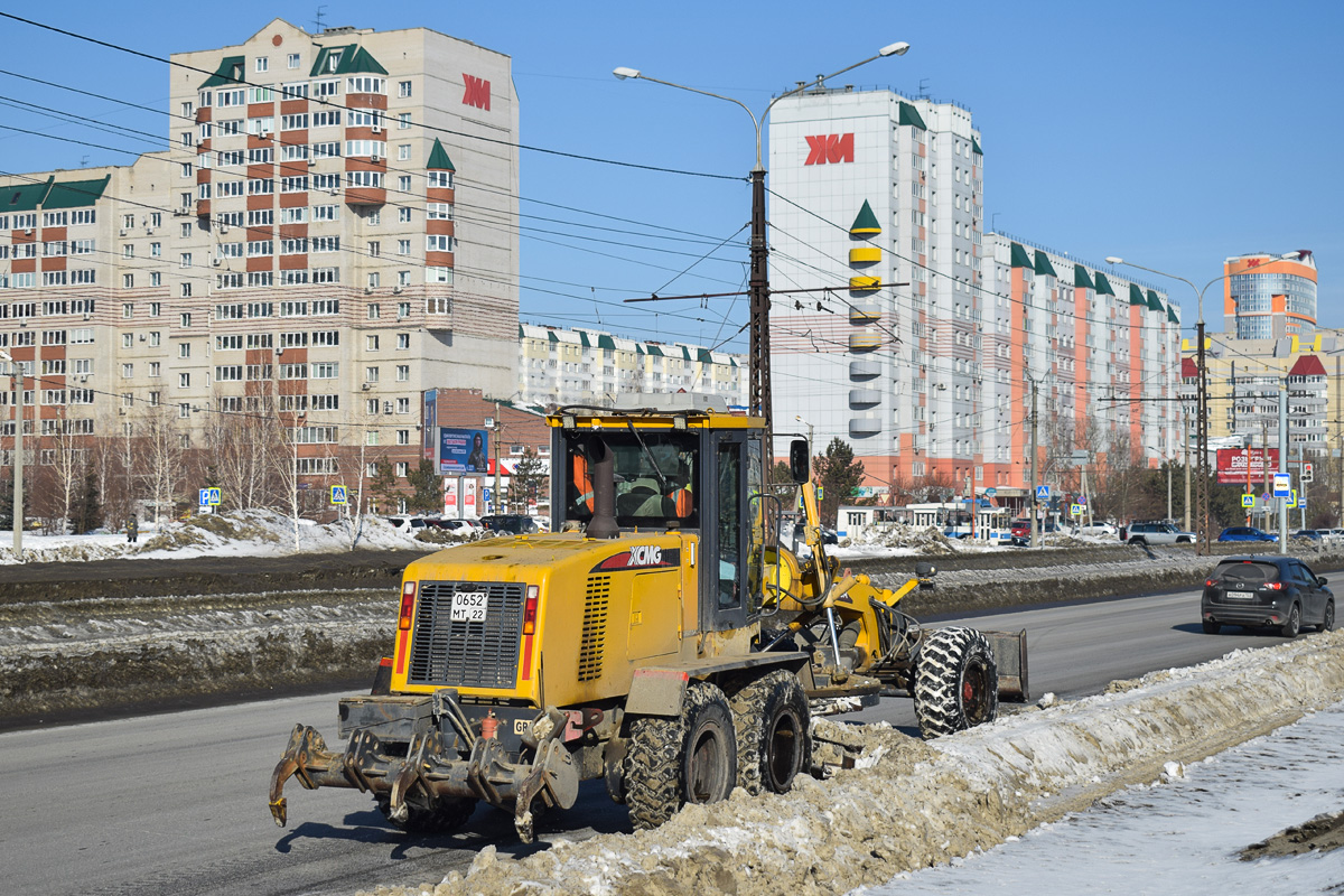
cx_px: 672
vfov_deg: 23.8
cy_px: 448
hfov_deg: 35.1
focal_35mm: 57
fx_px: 2128
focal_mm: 38
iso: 100
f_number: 6.3
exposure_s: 1/1000
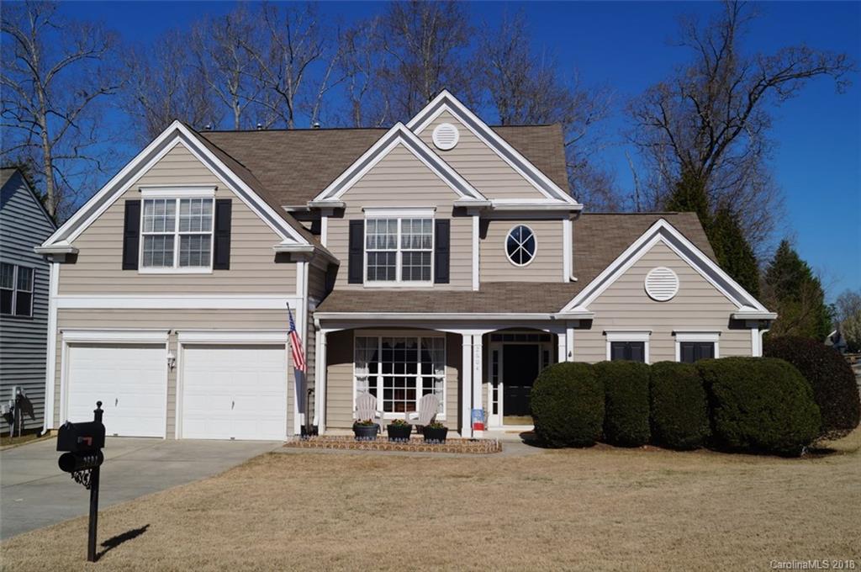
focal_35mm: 36
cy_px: 286
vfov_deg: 36.8
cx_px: 430
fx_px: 860
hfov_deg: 53.2
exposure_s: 1/500
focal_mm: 24
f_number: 10
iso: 100
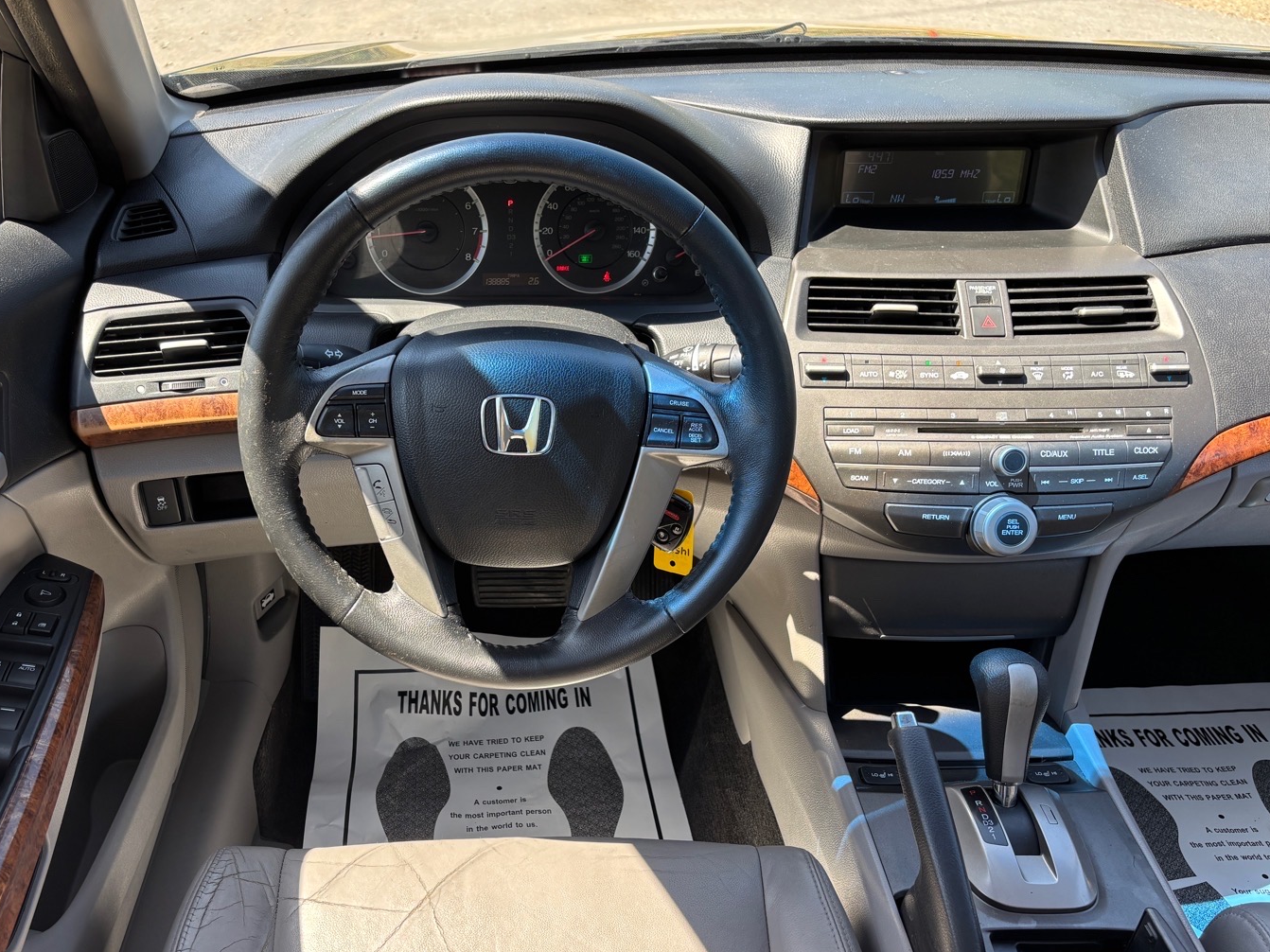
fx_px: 1137
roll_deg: +2.5
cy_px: 558
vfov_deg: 45.2
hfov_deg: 58.1
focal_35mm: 31
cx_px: 533
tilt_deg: -30.8
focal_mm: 5.96
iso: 50
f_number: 1.6
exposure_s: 1/222
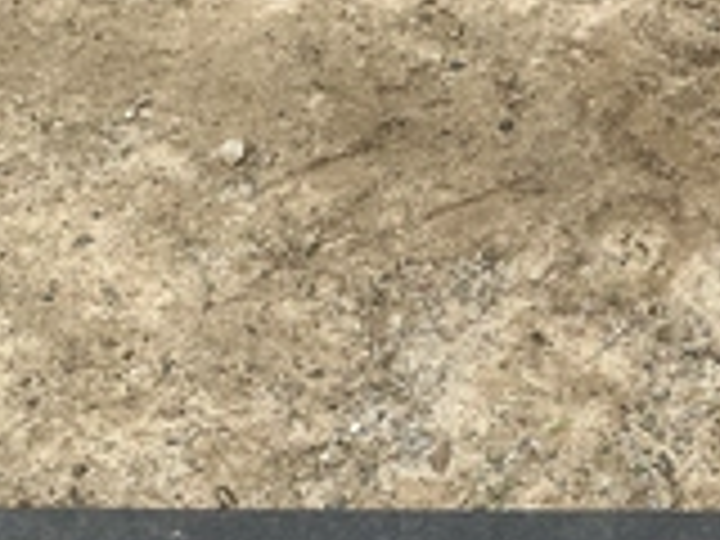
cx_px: 540
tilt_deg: -59.2
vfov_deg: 19.9
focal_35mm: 70
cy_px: 626
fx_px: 1456
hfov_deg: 27.4
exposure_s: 1/883
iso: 25
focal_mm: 3
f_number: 1.8
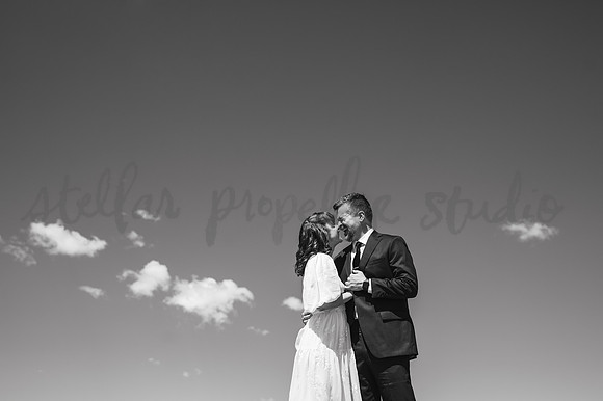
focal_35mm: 50
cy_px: 200
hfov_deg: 39.6
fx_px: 837
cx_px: 302
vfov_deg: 27.0
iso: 100
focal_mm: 50
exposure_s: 1/2500
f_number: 3.5
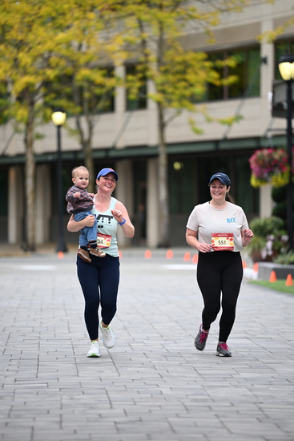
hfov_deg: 6.9
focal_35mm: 200
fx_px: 2448
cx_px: 147
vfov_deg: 10.3
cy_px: 220
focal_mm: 200
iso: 640
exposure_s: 1/1600
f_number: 2.8
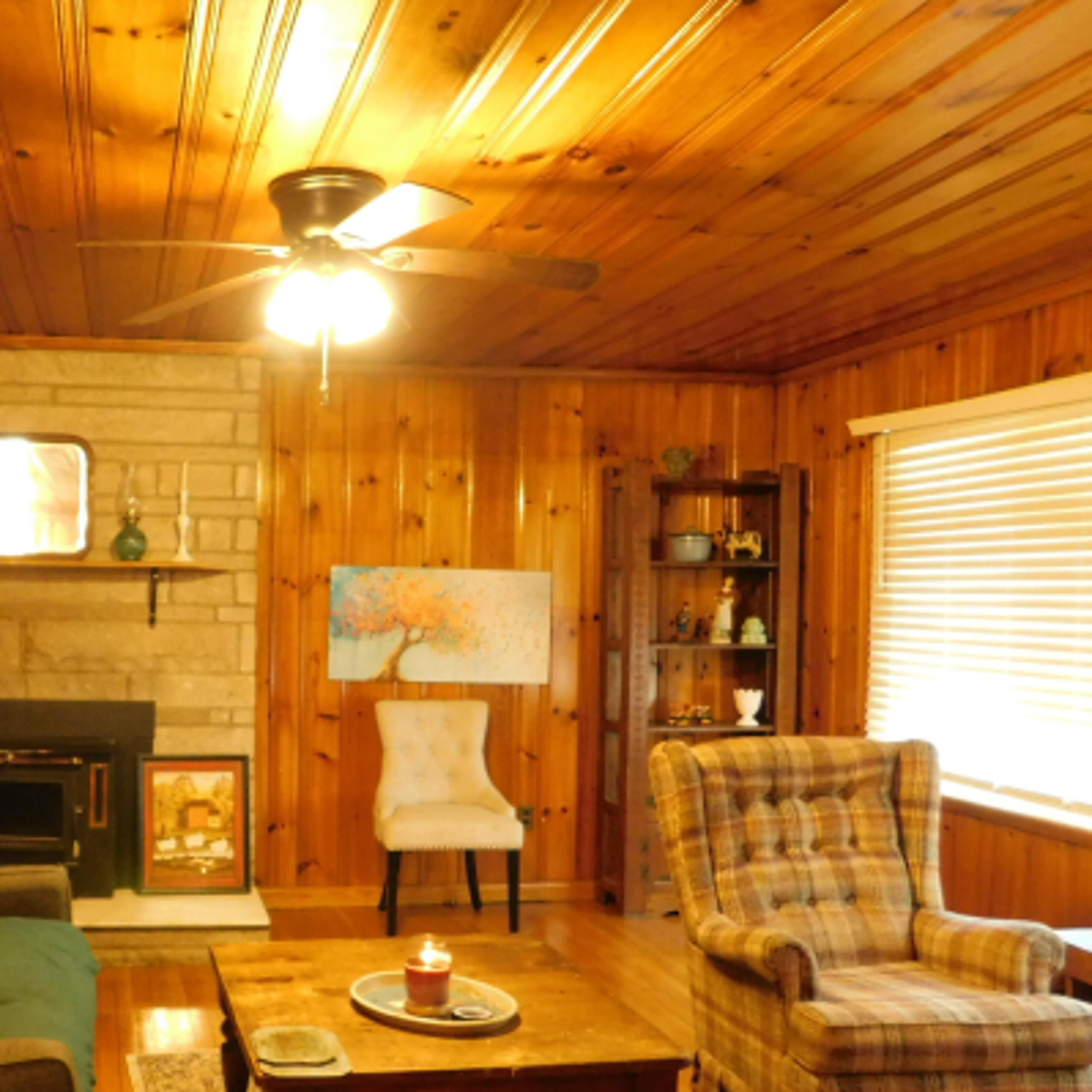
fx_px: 1213
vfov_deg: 48.3
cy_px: 632
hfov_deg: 45.9
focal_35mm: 34
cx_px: 218
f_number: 3
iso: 500
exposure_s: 1/8
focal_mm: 4
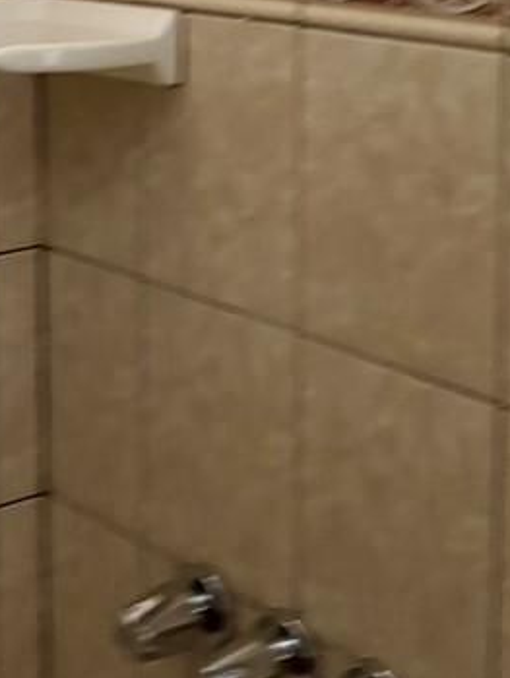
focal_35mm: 76
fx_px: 1491
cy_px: 4
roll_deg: -1.0
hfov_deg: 19.4
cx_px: 192
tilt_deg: -6.3
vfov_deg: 24.5
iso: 640
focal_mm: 5.96
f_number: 1.6
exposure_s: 1/40
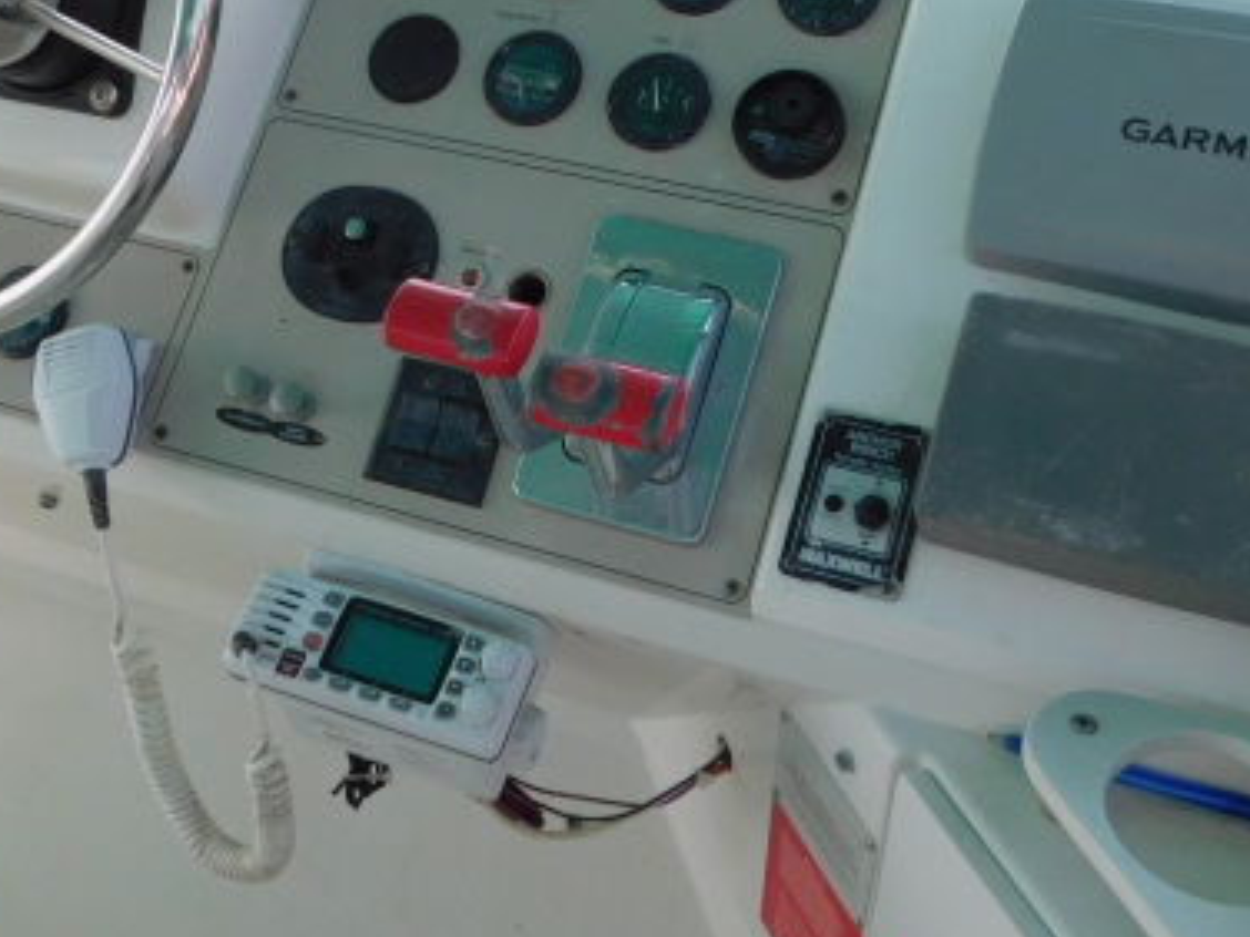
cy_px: 272
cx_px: 588
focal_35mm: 49
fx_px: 1769
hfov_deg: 38.9
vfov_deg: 29.4
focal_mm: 4
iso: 125
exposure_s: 1/320
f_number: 3
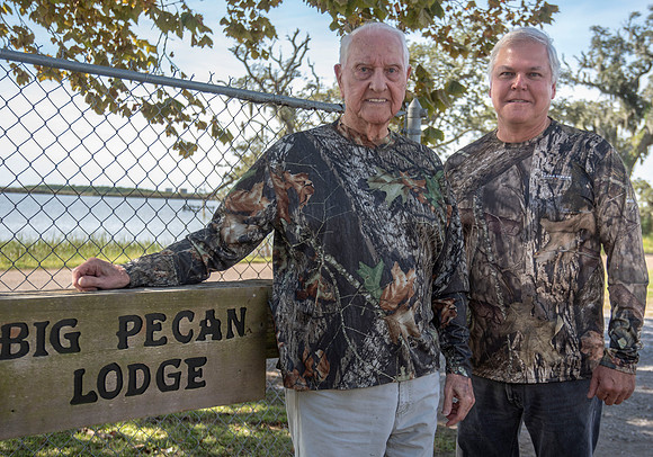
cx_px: 382
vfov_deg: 26.8
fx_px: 957
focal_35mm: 52
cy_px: 255
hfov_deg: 37.6
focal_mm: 45
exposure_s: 1/160
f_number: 5.6
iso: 100
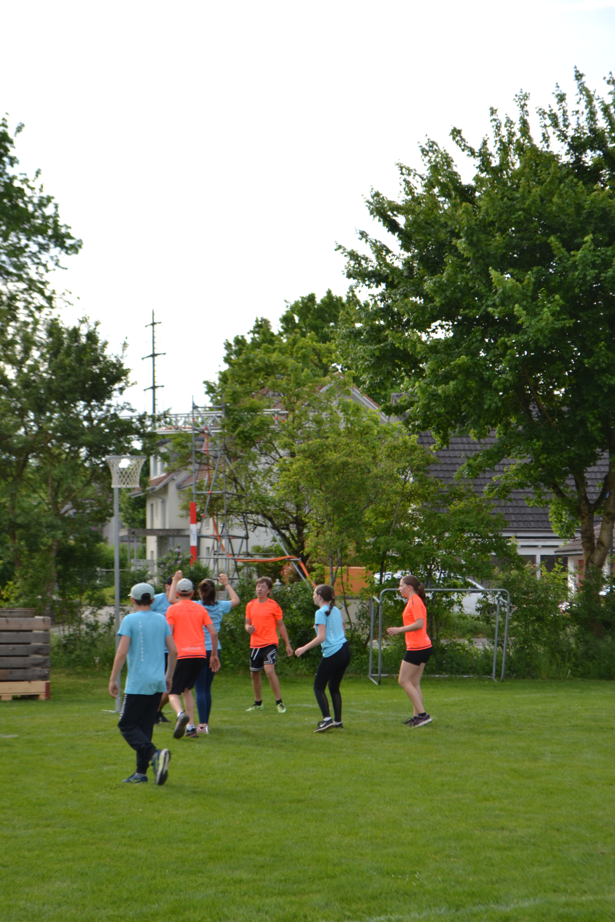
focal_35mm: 82
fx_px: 2114
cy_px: 461
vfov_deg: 24.6
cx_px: 308
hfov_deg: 16.6
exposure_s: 1/200
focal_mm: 55
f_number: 6.3
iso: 100
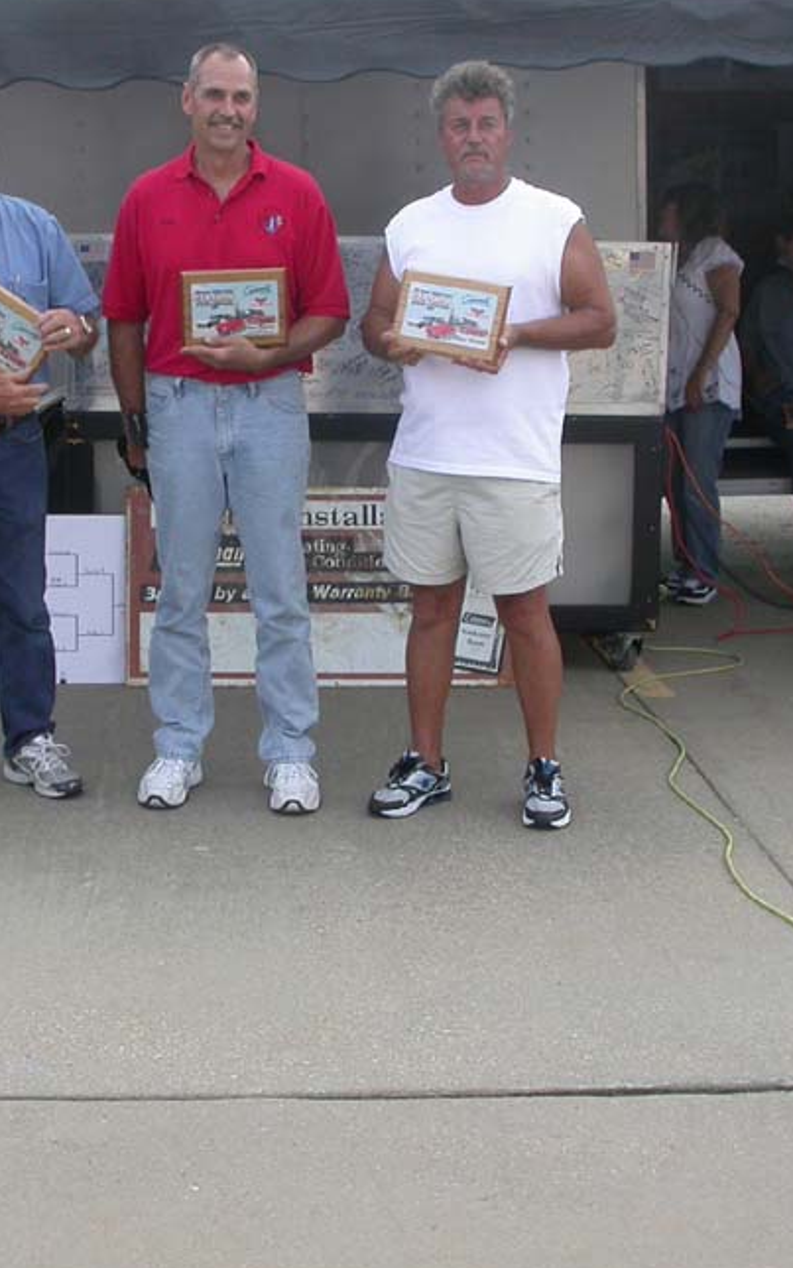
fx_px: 2211
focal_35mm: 64
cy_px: 539
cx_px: 246
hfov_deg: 20.2
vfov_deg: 31.9
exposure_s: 1/191
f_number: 5.3
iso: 100
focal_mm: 7.85
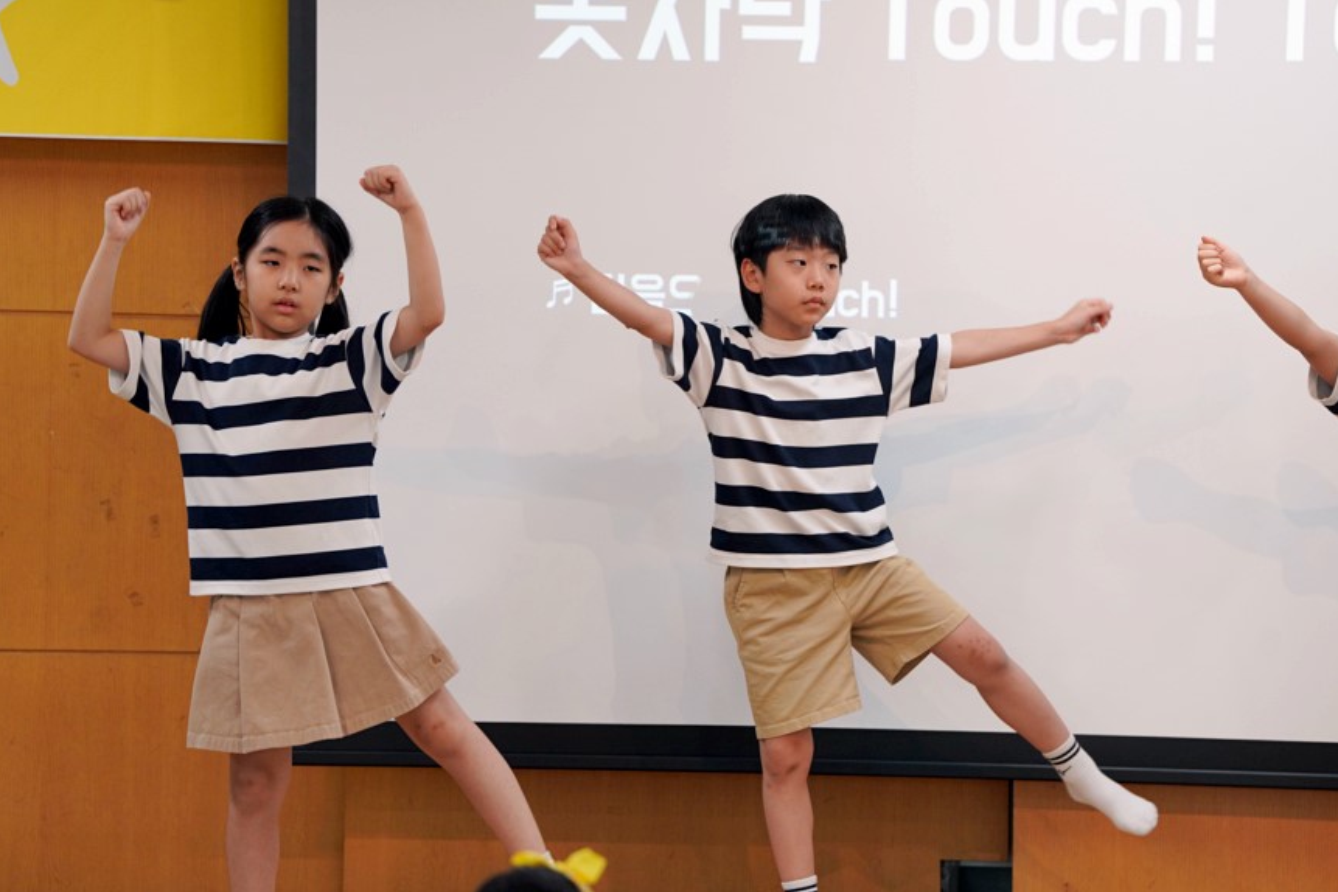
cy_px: 463
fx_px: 7767
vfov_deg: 6.6
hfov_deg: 9.8
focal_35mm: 209
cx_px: 685
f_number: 4
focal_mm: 200
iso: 1250
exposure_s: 1/250
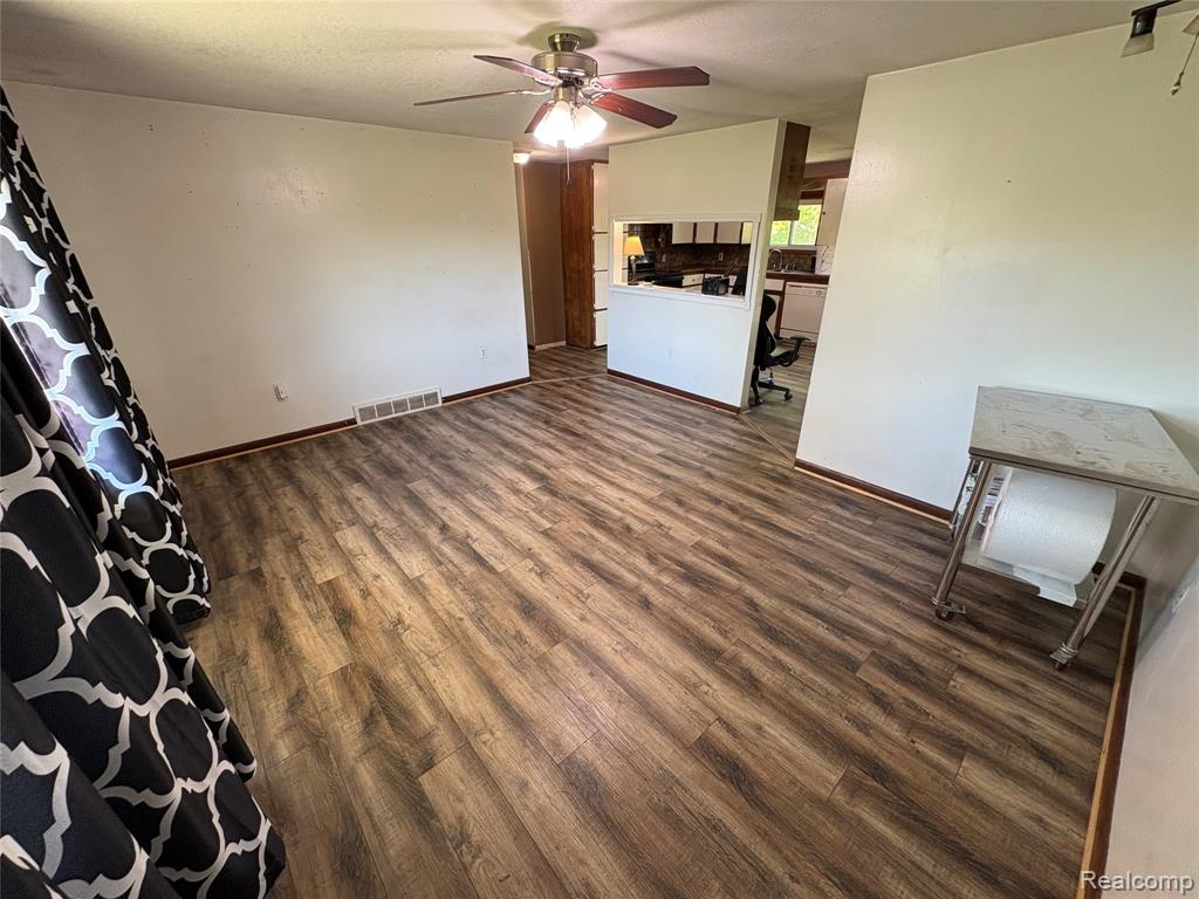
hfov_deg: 102.1
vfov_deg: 85.7
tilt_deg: -23.6
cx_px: 600
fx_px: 485
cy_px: 450
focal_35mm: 14
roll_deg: +1.0
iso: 200
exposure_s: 1/60
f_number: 2.2
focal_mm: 2.22
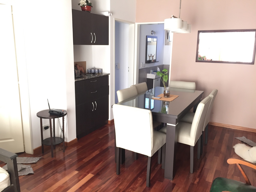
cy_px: 96
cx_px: 128
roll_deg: -0.8
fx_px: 214
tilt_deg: -11.8
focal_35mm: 29
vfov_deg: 48.2
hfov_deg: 61.7
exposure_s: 1/33
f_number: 2.2
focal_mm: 4.15
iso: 80
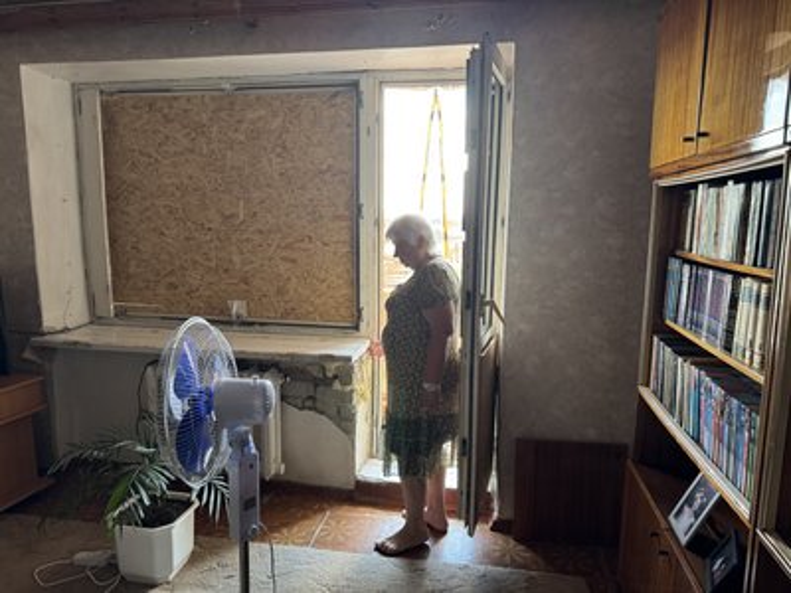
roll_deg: -0.2
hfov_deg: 71.6
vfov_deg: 56.8
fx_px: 548
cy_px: 296
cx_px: 396
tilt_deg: -8.7
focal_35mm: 24
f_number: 1.78
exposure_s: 1/69
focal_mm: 6.76
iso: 200
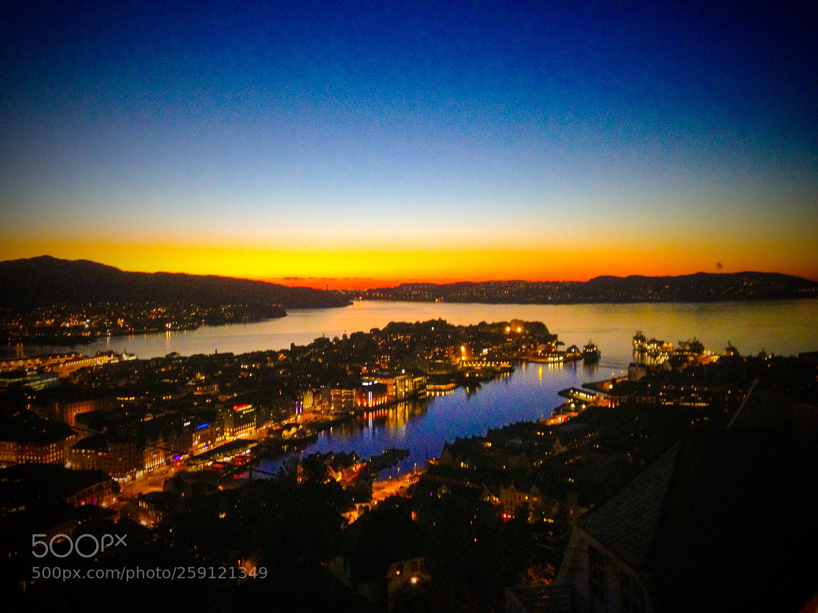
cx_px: 409
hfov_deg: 55.4
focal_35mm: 33
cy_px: 306
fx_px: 780
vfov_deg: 42.9
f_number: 2.4
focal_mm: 4.12
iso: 320
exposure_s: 1/20
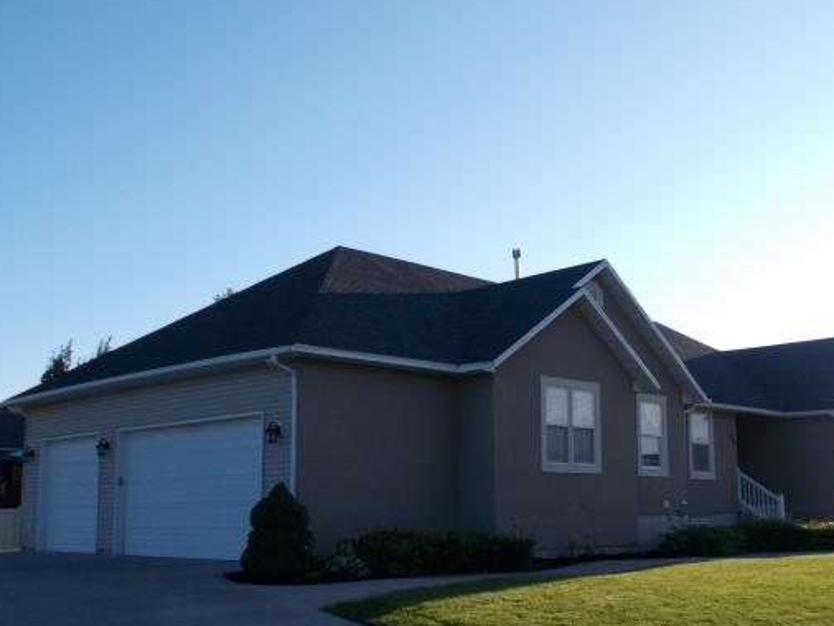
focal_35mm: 43
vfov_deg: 33.5
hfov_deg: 43.8
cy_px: 371
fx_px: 1036
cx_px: 463
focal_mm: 6
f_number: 9.2
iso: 80
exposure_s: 1/80
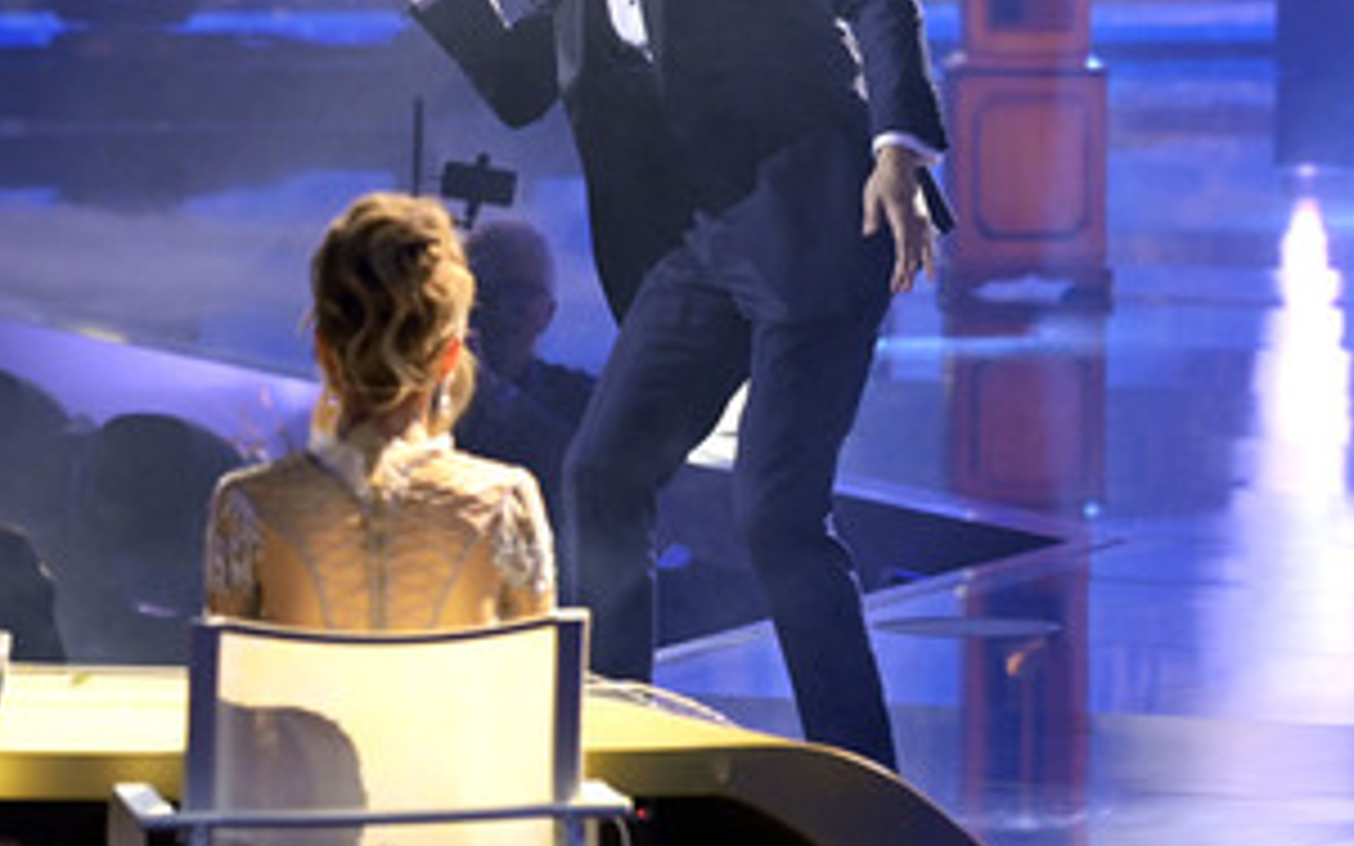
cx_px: 542
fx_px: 14057
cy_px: 248
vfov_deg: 3.4
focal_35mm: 381
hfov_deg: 5.5
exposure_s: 1/400
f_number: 5.6
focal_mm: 250
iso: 6400
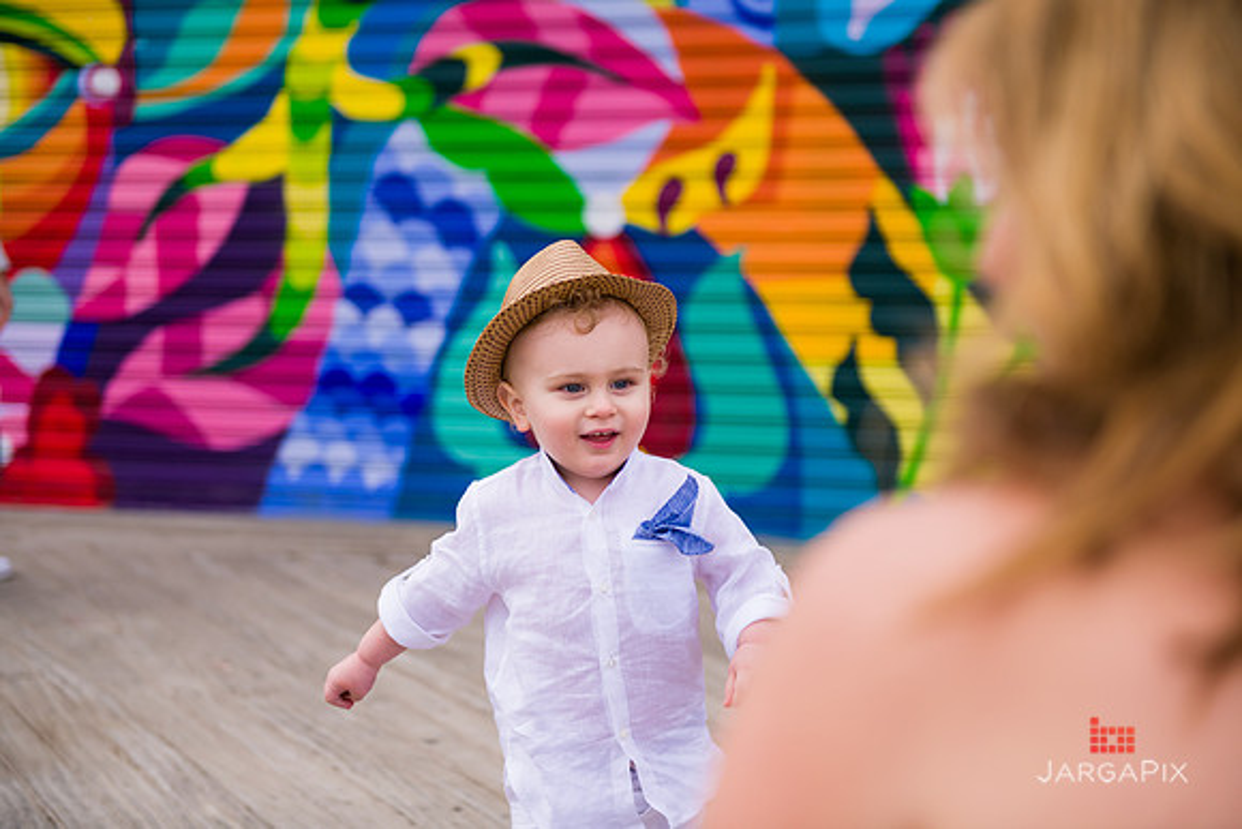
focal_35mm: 60
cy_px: 414
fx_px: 2070
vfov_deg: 22.6
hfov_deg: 33.4
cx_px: 621
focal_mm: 60
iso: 200
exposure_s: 1/3200
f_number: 3.2
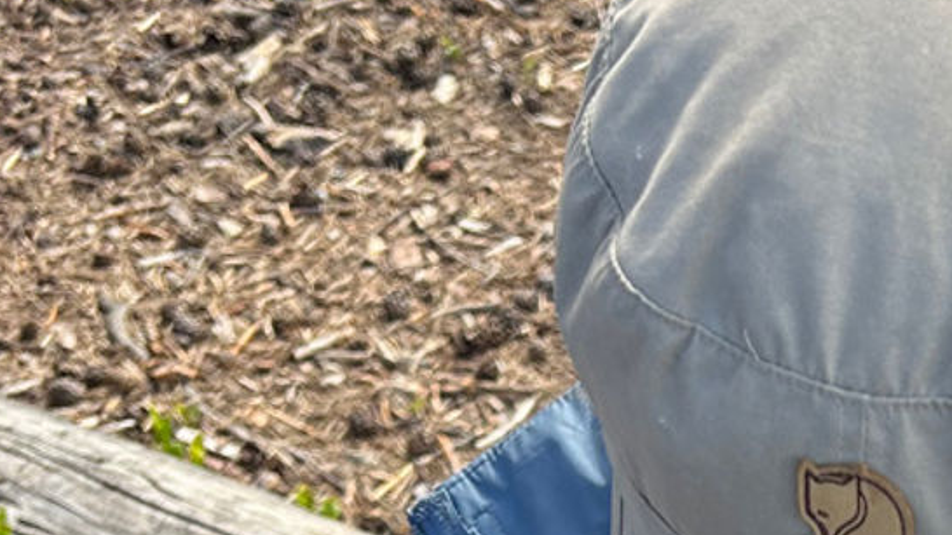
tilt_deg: -45.3
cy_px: 870
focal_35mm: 94
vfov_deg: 12.1
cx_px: 983
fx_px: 2373
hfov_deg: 21.8
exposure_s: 1/743
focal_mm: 5.7
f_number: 1.5
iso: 50
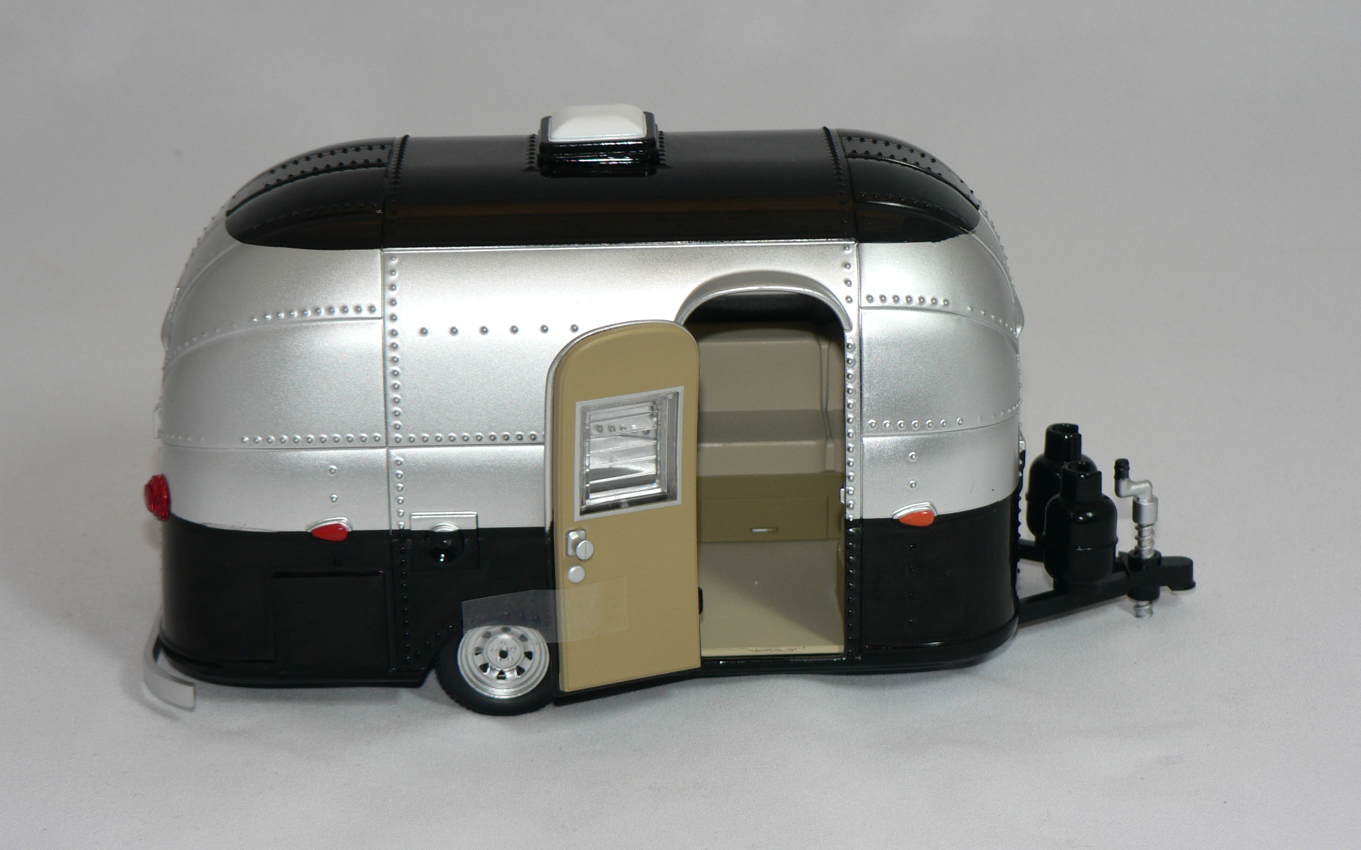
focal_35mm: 84
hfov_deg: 24.6
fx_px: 3116
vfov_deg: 15.5
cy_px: 464
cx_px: 682
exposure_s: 1/60
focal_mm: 13.1
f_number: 3.2
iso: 80
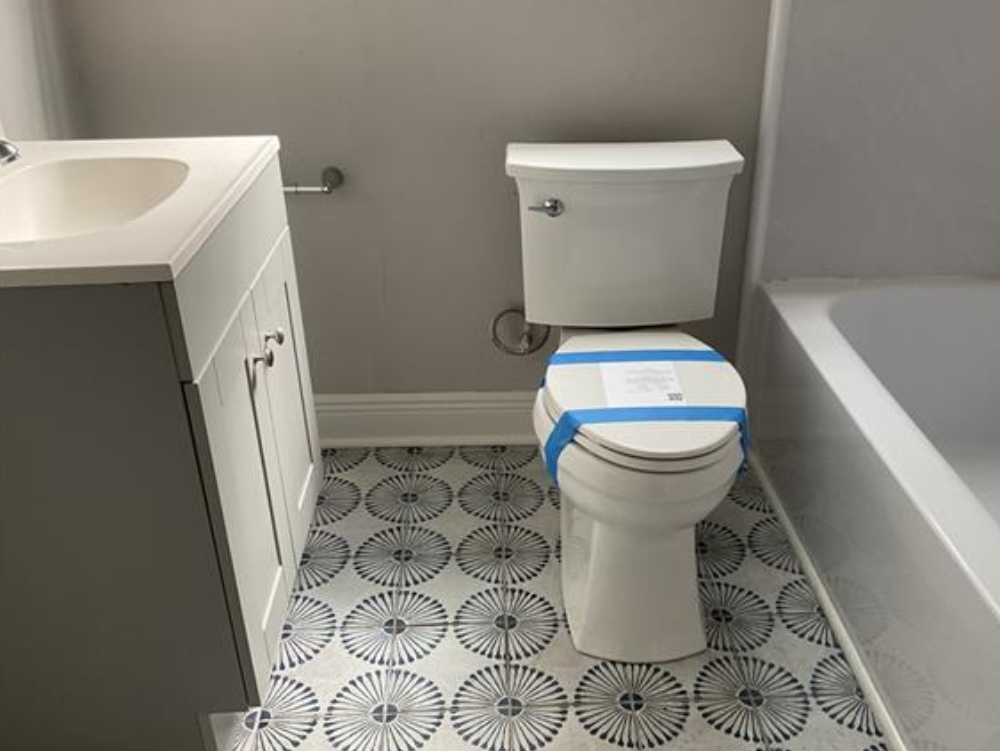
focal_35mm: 33
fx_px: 954
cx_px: 562
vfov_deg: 42.9
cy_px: 349
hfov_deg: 55.2
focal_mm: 3
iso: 64
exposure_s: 1/60
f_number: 1.8
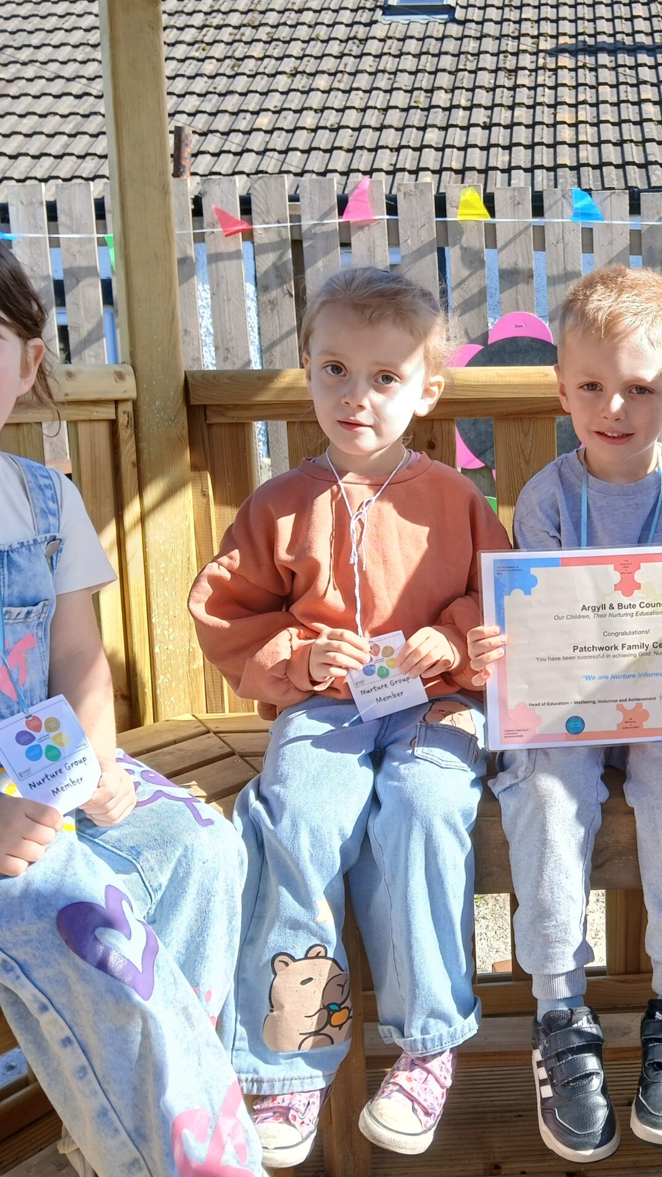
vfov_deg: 52.8
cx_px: 597
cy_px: 588
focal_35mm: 38
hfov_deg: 29.9
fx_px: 1186
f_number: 1.8
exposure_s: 1/147
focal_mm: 3.98
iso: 20
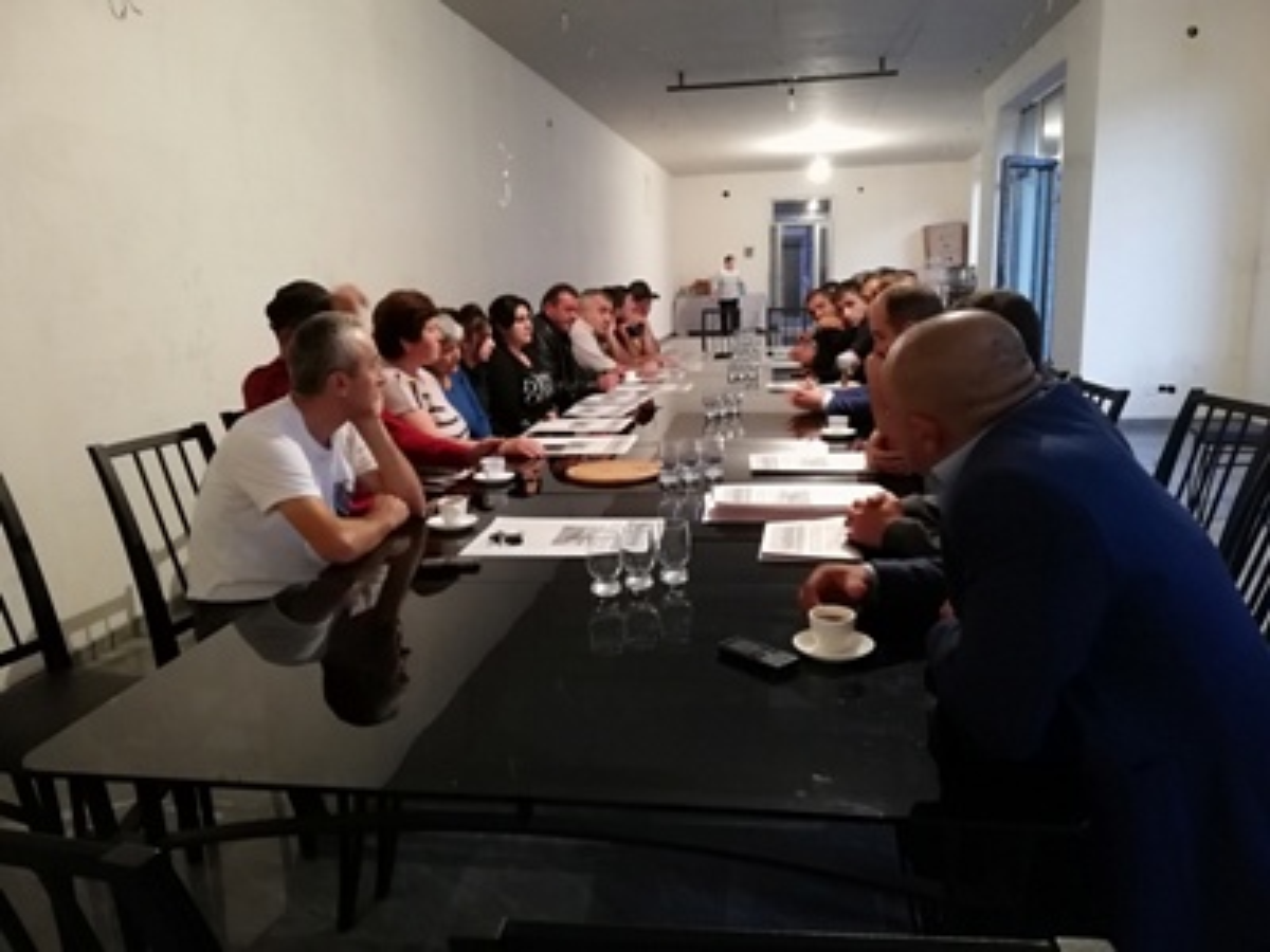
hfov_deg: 67.3
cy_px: 476
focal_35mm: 26
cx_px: 635
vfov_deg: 53.1
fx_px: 954
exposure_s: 1/17.1
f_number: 2.2
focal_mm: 3.81
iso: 800
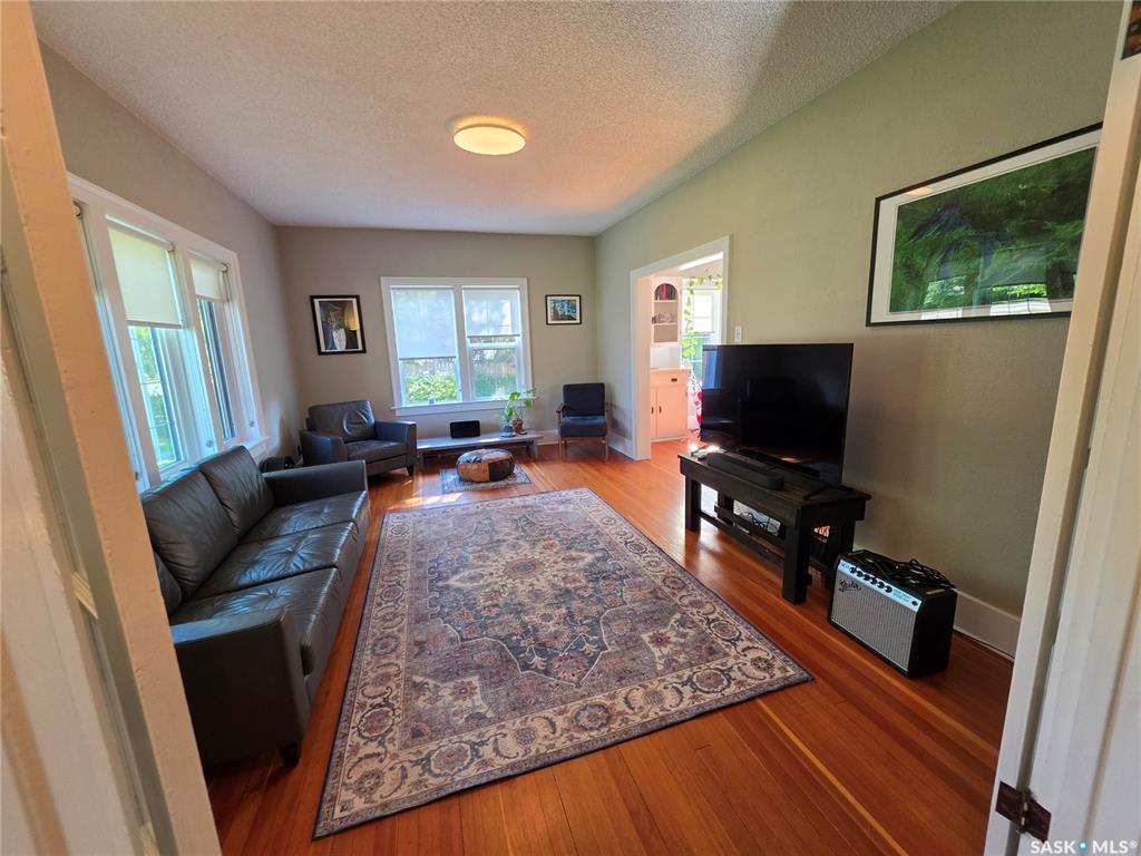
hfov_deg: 106.2
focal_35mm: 13
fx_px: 429
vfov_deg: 89.9
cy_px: 428
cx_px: 570
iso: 125
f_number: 1.9
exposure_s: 1/100
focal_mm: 2.2
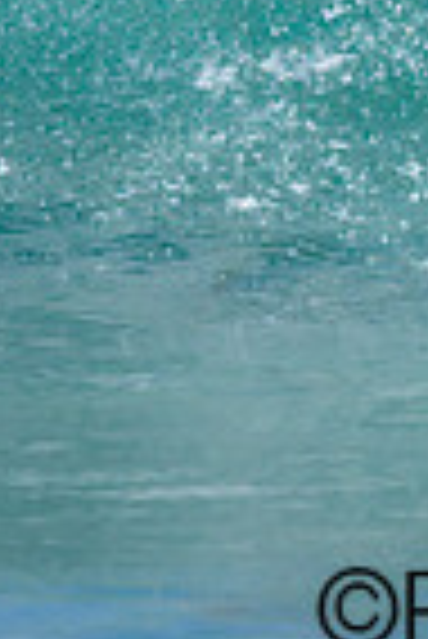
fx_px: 80067
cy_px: -172
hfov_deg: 0.3
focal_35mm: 4501
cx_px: 797
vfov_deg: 0.5
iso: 360
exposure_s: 1/3200
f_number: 6.3
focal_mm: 800
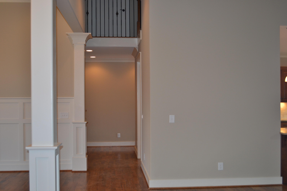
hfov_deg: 49.6
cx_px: 144
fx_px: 311
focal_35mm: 39
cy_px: 96
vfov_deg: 34.2
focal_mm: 26
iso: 400
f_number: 4.2
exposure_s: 1/60
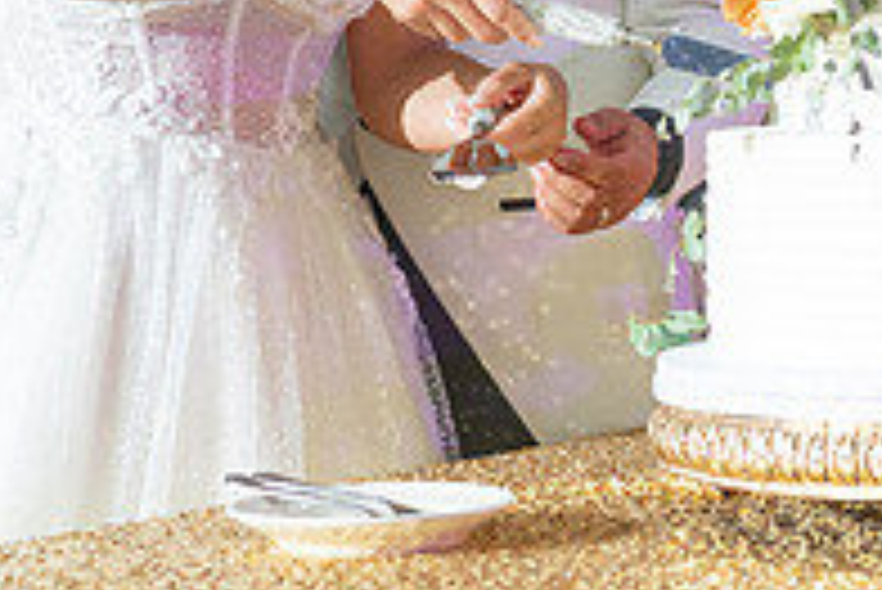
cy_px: -178
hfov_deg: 15.7
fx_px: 3187
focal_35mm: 130
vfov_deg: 10.3
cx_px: 526
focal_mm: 44
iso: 800
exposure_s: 1/160
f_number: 4
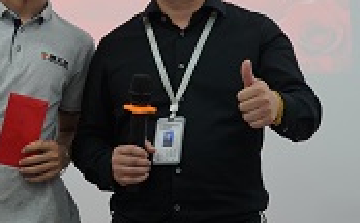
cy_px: 4
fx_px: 1087
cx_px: 97
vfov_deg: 11.6
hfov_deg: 18.7
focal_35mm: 111
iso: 640
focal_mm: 42
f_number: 4.5
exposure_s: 1/160
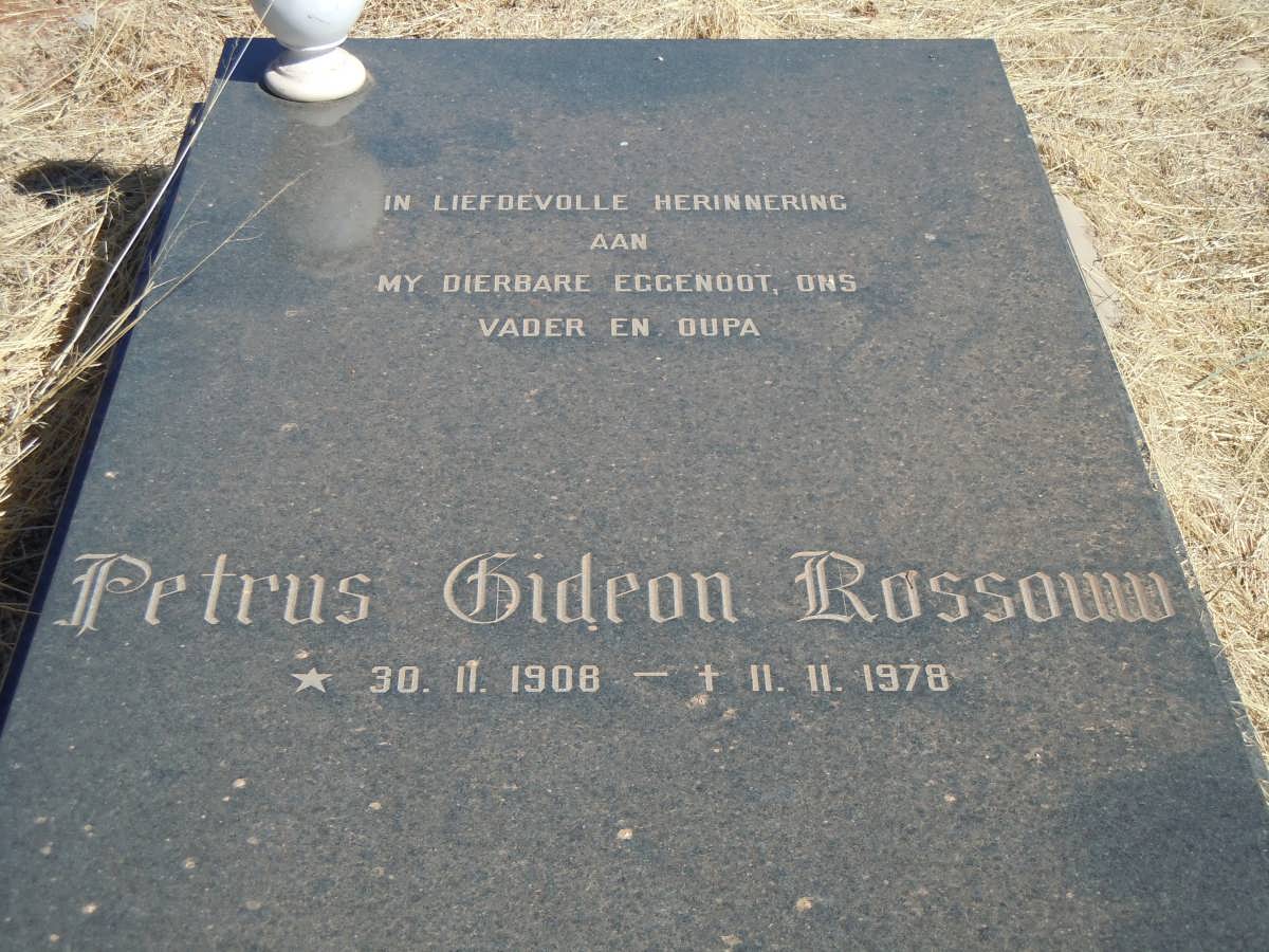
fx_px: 2493
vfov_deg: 21.6
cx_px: 634
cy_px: 476
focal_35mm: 68
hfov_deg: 28.6
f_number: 4.1
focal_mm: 12.2
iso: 200
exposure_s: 1/1000
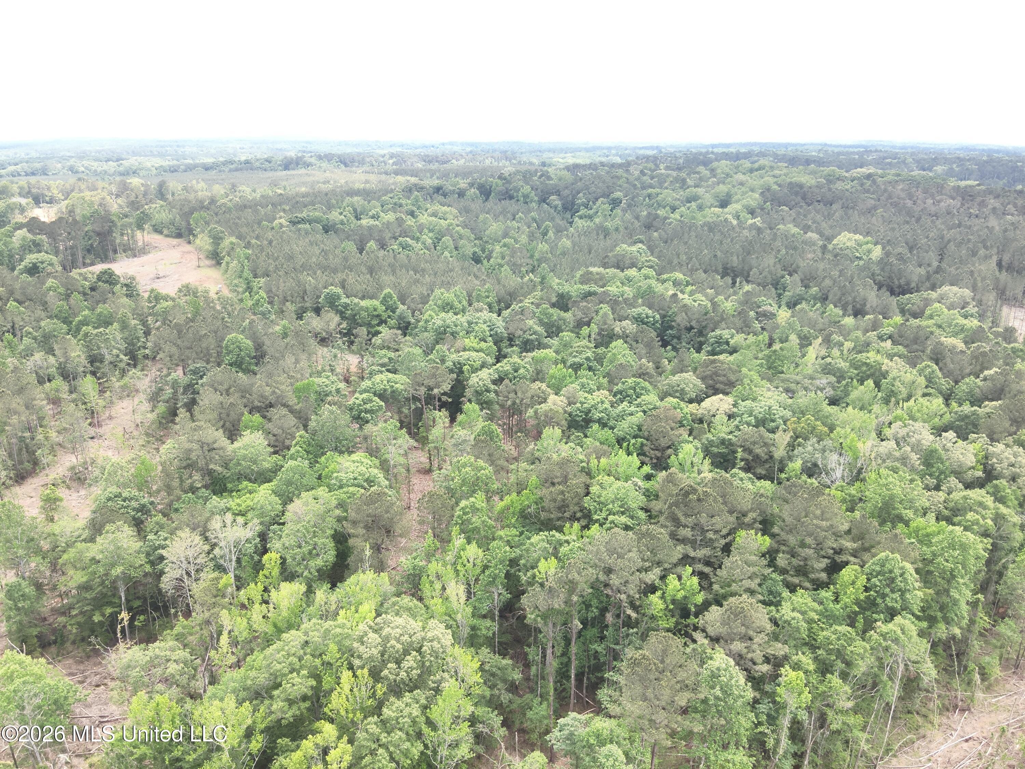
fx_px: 711
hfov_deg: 71.6
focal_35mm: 24
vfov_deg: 56.8
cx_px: 512
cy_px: 384
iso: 100
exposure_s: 1/100
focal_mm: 4.4
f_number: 2.8
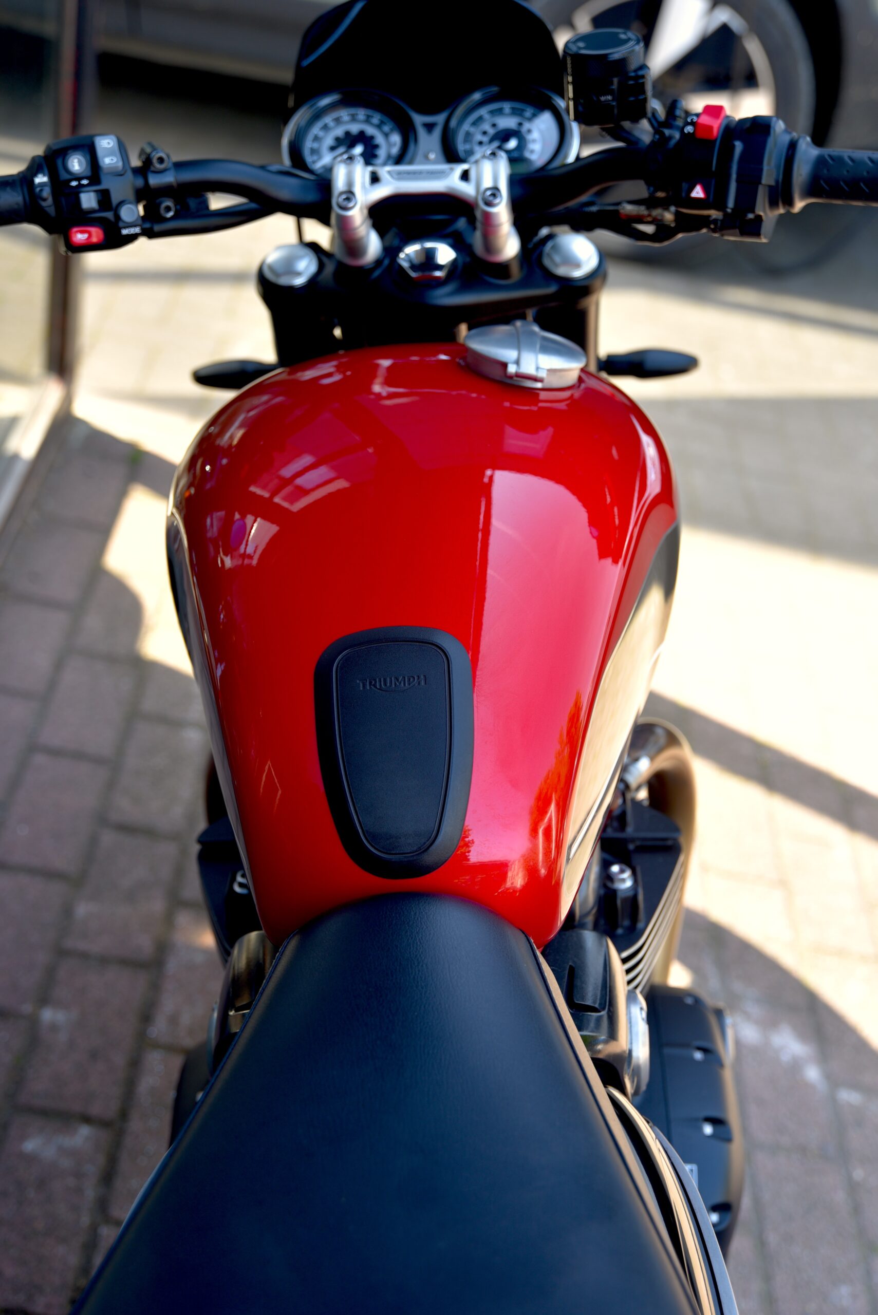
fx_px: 1827
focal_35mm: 50
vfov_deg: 39.6
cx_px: 439
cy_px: 658
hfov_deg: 27.0
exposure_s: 1/60
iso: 100
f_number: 4
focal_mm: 50
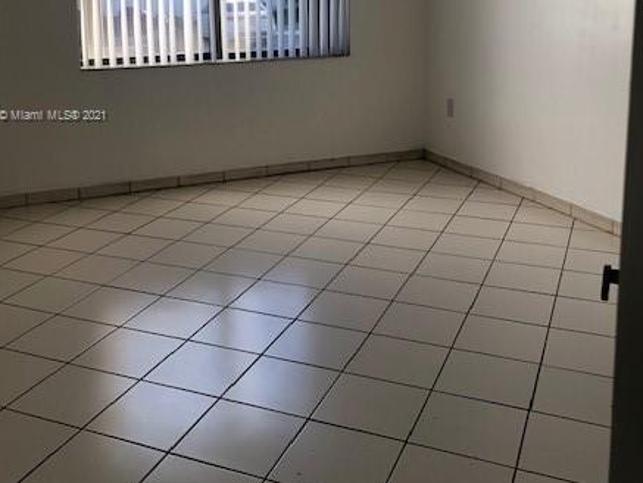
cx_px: 291
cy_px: 116
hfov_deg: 45.7
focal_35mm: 41
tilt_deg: -9.2
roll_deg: +1.5
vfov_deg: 34.4
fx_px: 762
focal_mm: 4
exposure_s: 1/120
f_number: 1.8
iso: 50
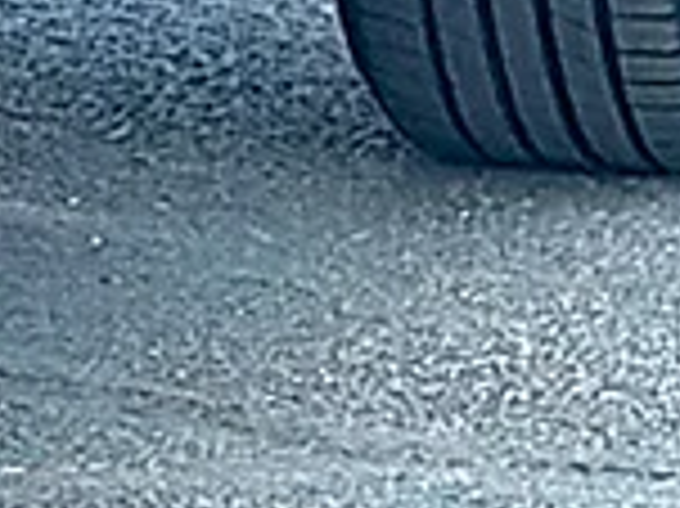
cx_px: -504
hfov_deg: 4.2
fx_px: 9127
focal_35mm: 465
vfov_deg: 3.2
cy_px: 407
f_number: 1.78
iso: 80
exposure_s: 1/730
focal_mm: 6.86
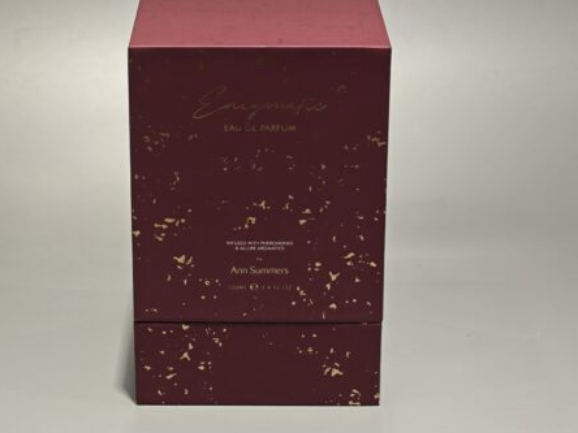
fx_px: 1803
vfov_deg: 13.7
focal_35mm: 108
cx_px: 255
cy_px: 185
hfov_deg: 18.2
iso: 125
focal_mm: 10.1
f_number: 2
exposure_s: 1/100
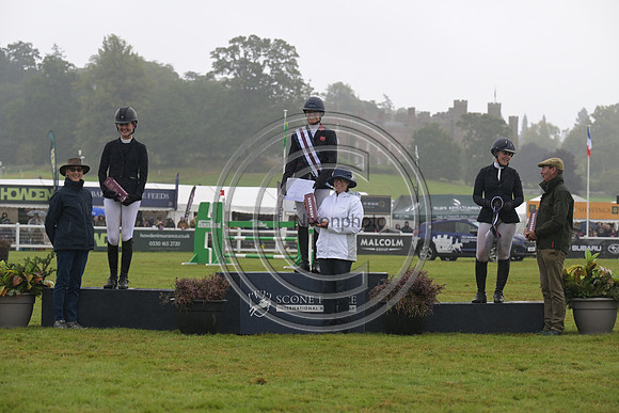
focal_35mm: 102
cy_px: 206
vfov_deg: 13.4
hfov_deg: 20.0
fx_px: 1754
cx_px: 310
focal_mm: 102
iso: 900
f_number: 5
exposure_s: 1/1000
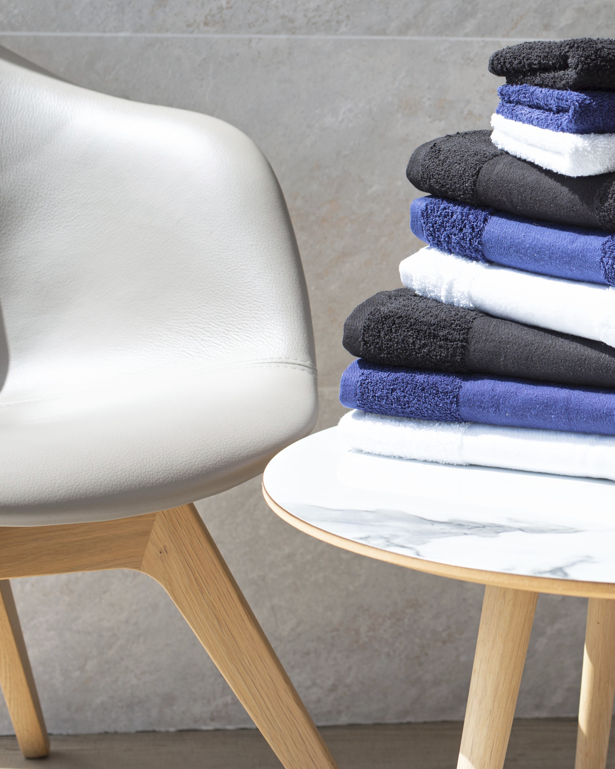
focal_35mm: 95
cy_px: 272
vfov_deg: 20.1
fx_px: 2162
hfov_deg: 15.7
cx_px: 710
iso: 200
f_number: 5.6
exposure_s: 1/640
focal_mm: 50
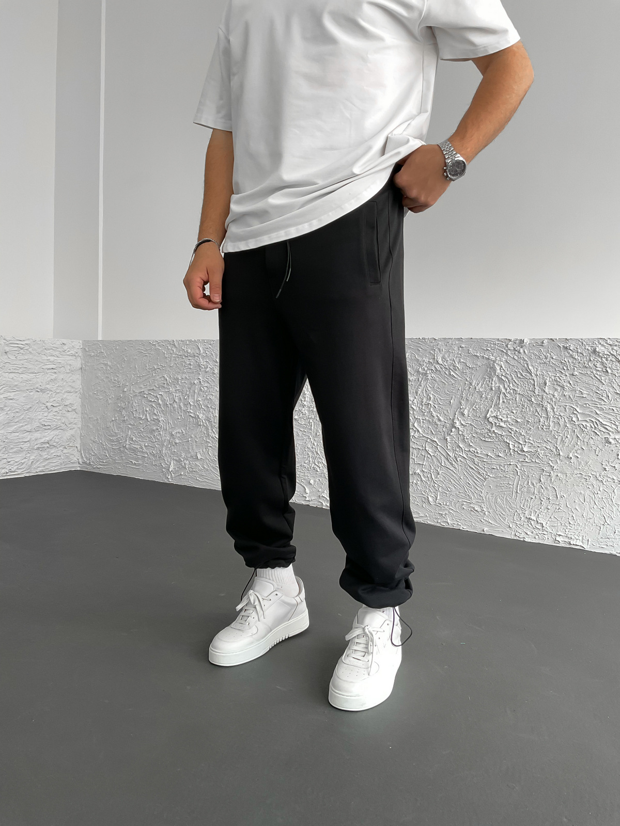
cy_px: 413
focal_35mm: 29
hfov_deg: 48.2
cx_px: 310
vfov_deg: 61.7
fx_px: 693
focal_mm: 3
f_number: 1.8
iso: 40
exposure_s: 1/120
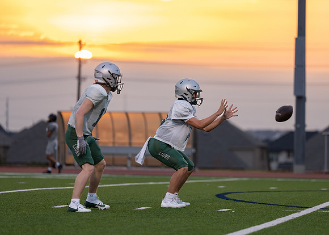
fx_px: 1849
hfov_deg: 10.2
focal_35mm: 198
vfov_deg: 7.3
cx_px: 177
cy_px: 116
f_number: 2.8
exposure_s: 1/1250
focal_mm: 185
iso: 1000
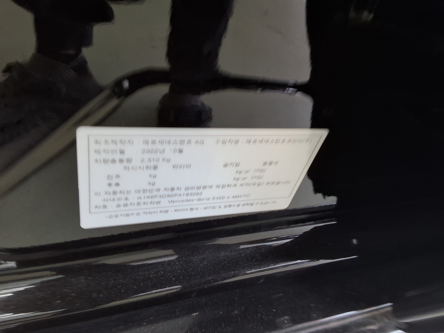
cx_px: 222
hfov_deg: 63.4
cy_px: 166
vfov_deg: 49.7
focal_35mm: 28
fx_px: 359
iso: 100
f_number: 1.9
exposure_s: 1/40
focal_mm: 2.91
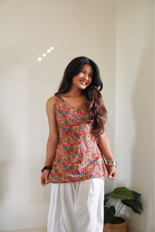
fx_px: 290
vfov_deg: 43.6
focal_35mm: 45
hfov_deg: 29.9
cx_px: 78
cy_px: 116
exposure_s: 1/40
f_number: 1.4
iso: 160
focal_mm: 30
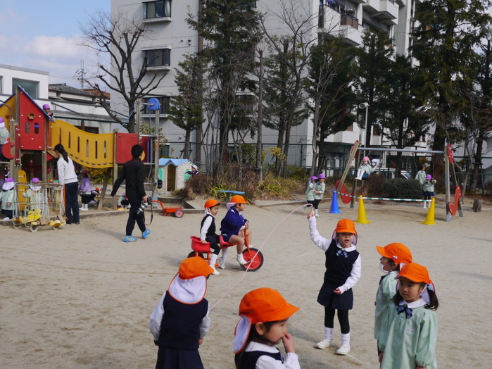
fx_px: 583
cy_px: 237
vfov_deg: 34.9
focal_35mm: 41
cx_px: 259
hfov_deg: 45.8
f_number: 6.3
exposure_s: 1/800
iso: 160
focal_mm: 14
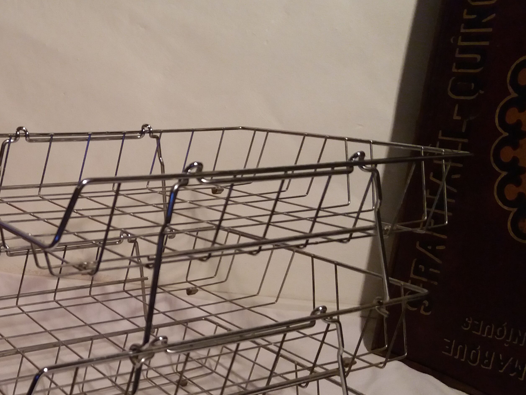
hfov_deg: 39.4
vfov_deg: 31.1
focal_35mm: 46
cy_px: 287
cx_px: 97
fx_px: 699
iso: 160
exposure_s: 1/33
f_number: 1.9
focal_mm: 3.7
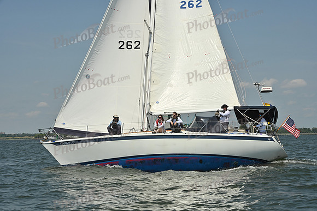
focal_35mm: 70
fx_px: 617
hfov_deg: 28.8
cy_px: 106
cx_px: 158
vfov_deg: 19.5
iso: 320
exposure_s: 1/1250
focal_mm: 70
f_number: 14
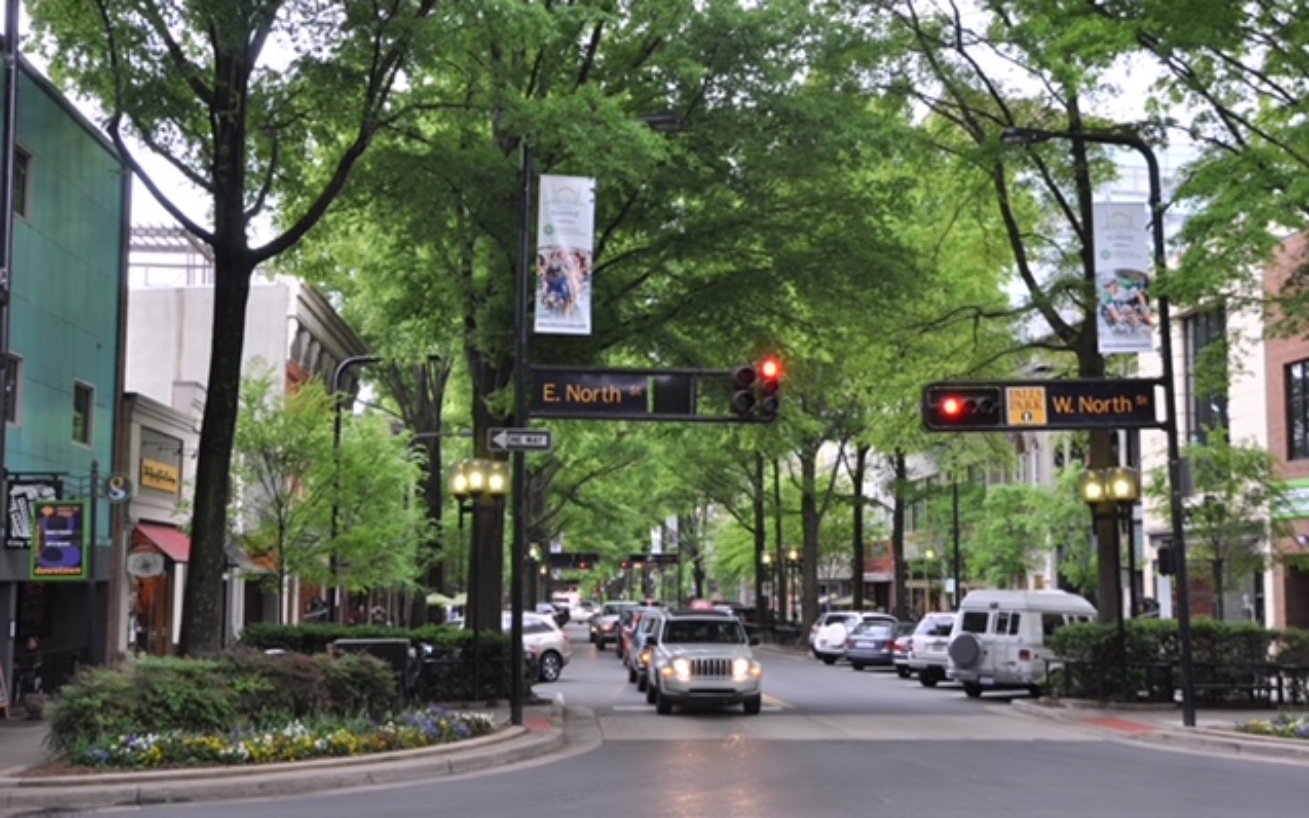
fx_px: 1534
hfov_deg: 46.2
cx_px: 656
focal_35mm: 43
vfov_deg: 29.8
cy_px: 434
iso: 400
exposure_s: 1/100
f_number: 5
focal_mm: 28
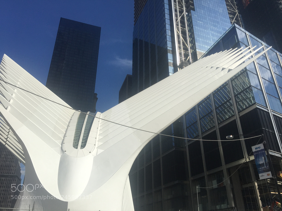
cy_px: 106
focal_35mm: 29
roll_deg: -0.7
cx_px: 141
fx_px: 236
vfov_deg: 48.2
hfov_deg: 61.7
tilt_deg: +29.0
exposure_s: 1/4405
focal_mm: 4.15
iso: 32
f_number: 2.2
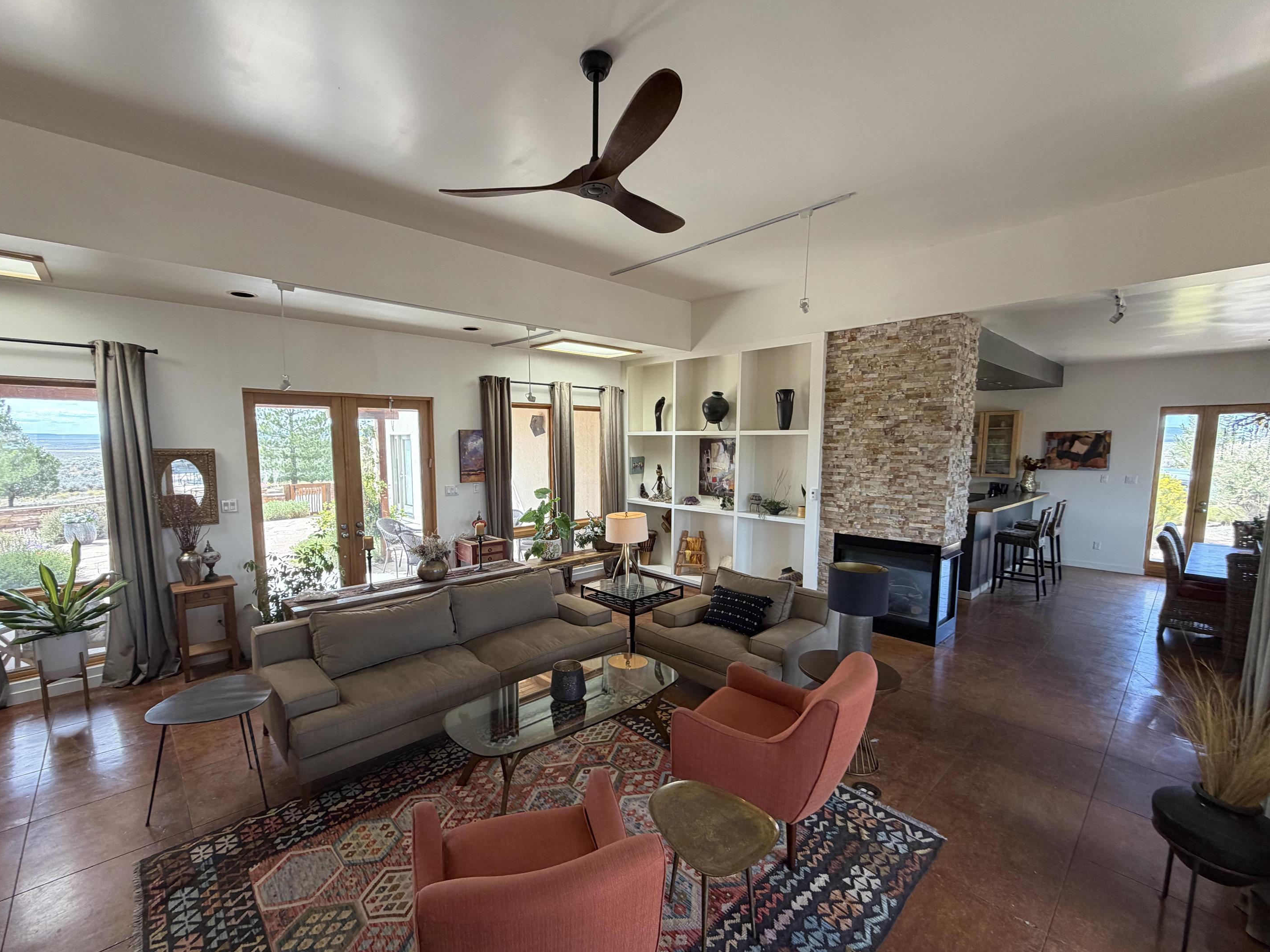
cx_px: 618
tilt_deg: -7.9
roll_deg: -0.5
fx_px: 550
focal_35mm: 15
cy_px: 499
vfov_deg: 81.7
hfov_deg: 98.2
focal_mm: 2.22
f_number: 2.2
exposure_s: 1/121
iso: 160
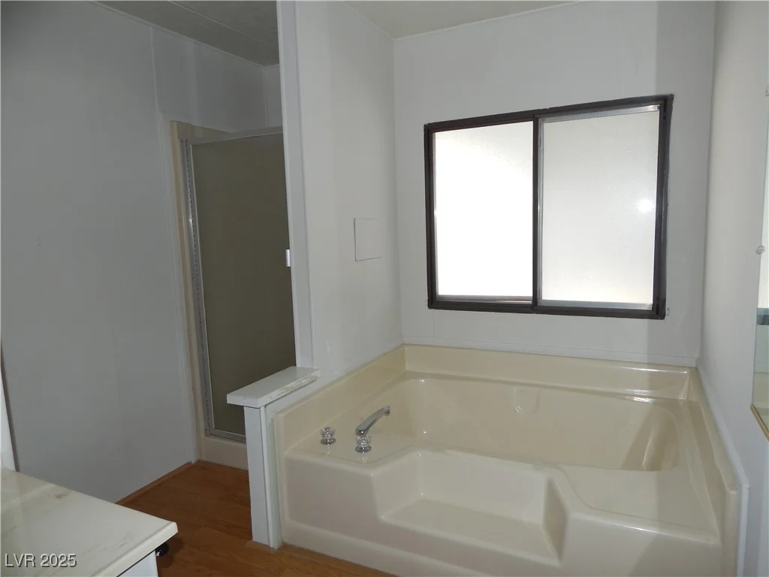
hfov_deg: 73.9
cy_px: 288
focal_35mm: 23
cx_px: 384
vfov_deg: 58.9
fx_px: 511
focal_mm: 4
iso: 125
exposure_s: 1/100
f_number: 3
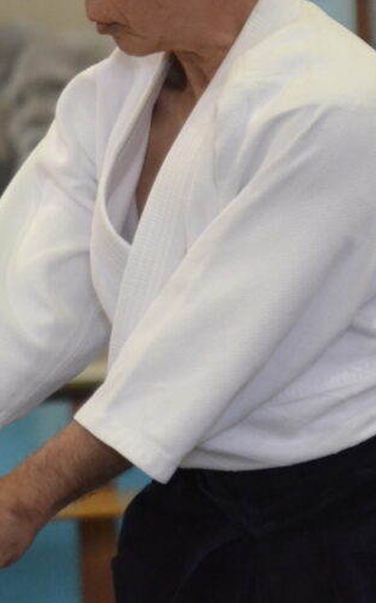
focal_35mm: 585
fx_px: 9601
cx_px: 95
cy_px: 210
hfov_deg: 2.2
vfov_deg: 3.6
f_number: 5.6
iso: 3200
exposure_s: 1/160
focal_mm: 185
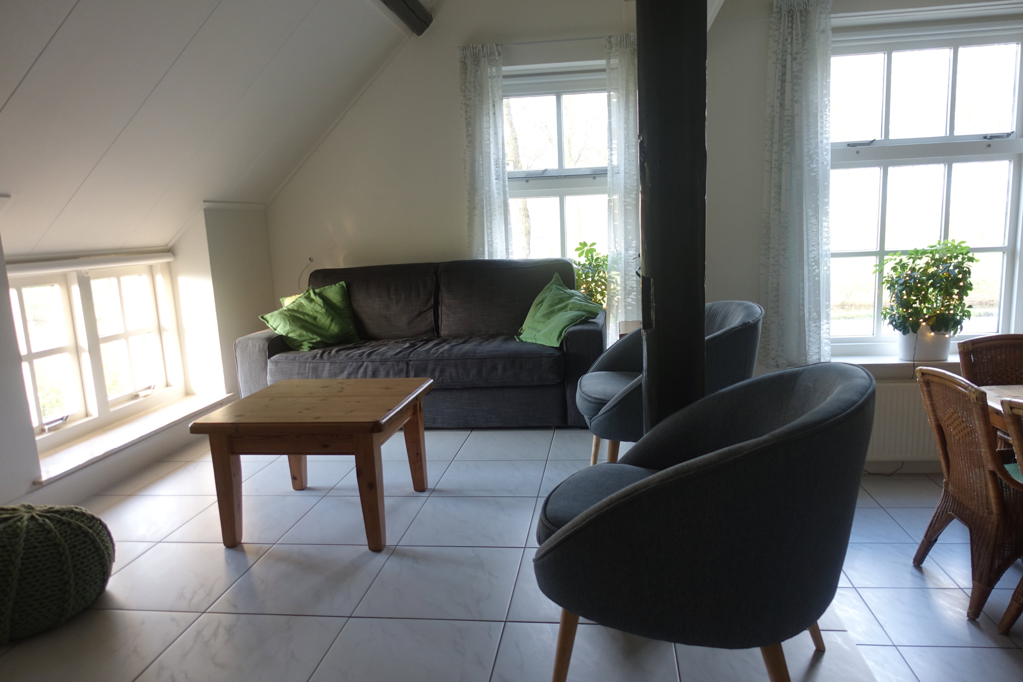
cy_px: 341
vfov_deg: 53.1
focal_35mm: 24
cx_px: 512
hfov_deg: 73.7
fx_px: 682
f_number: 1.8
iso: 200
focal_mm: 8.8
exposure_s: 1/30
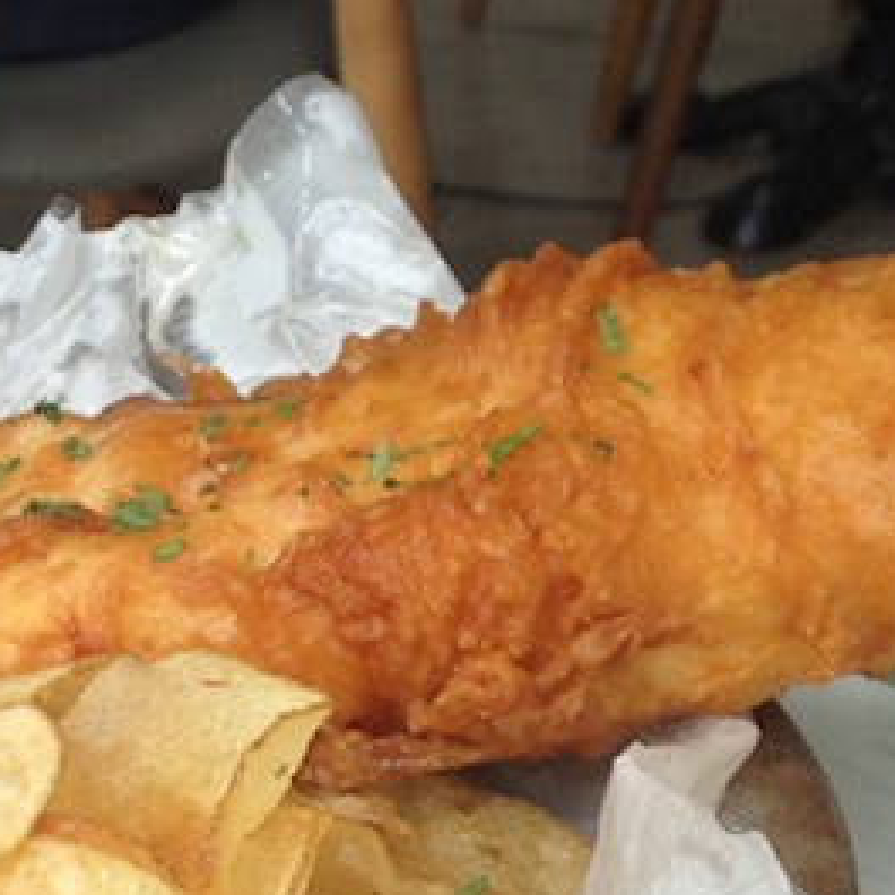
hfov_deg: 14.2
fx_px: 3452
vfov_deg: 14.7
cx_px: -224
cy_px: 732
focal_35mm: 118
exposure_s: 1/280
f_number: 2.4
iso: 50
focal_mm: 4.28
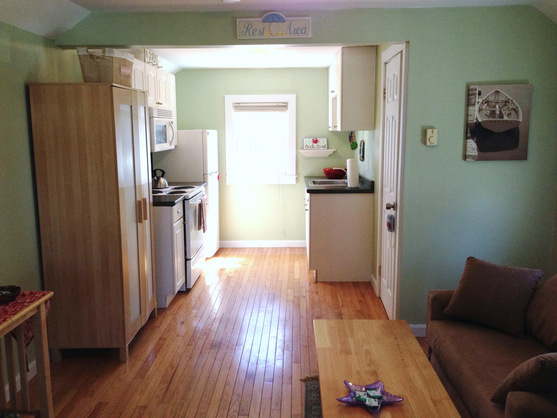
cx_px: 278
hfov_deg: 55.4
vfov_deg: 42.9
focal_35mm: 33
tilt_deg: -5.9
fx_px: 531
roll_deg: +1.7
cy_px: 209
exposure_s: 1/120
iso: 80
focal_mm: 4.12
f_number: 2.4
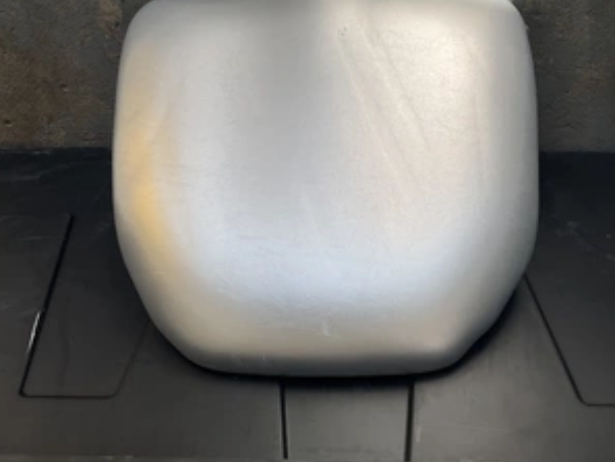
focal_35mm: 39
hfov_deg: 47.8
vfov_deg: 36.8
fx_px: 693
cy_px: 224
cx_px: 323
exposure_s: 1/299
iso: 25
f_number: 1.8
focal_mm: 3
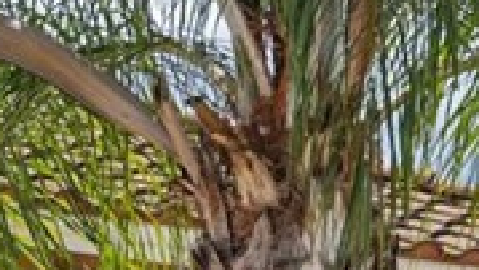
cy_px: 703
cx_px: 45
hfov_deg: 10.5
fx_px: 2593
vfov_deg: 5.7
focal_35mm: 204
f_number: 8
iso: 125
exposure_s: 1/400
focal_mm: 34
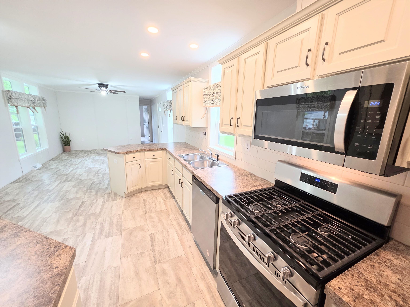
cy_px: 154
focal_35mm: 13
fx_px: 154
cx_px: 205
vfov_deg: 89.9
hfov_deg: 106.2
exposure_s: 1/60
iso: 160
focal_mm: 2.2
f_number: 1.9
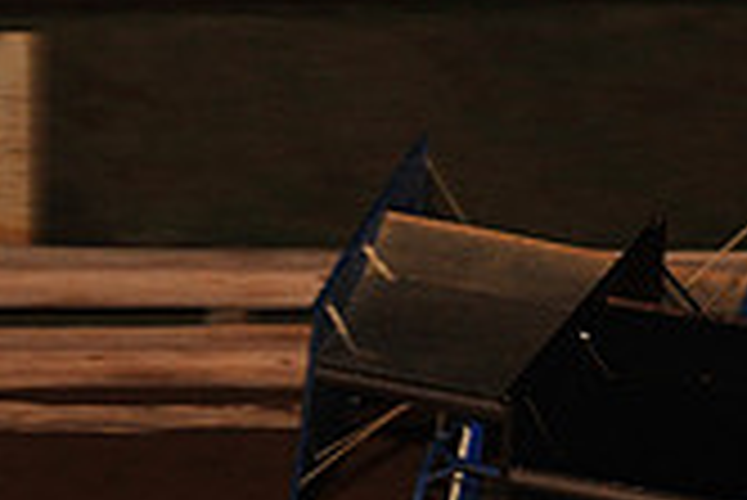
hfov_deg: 5.3
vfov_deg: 3.5
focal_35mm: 391
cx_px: 220
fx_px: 8120
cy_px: 626
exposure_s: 1/320
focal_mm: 112
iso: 1000
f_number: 6.3
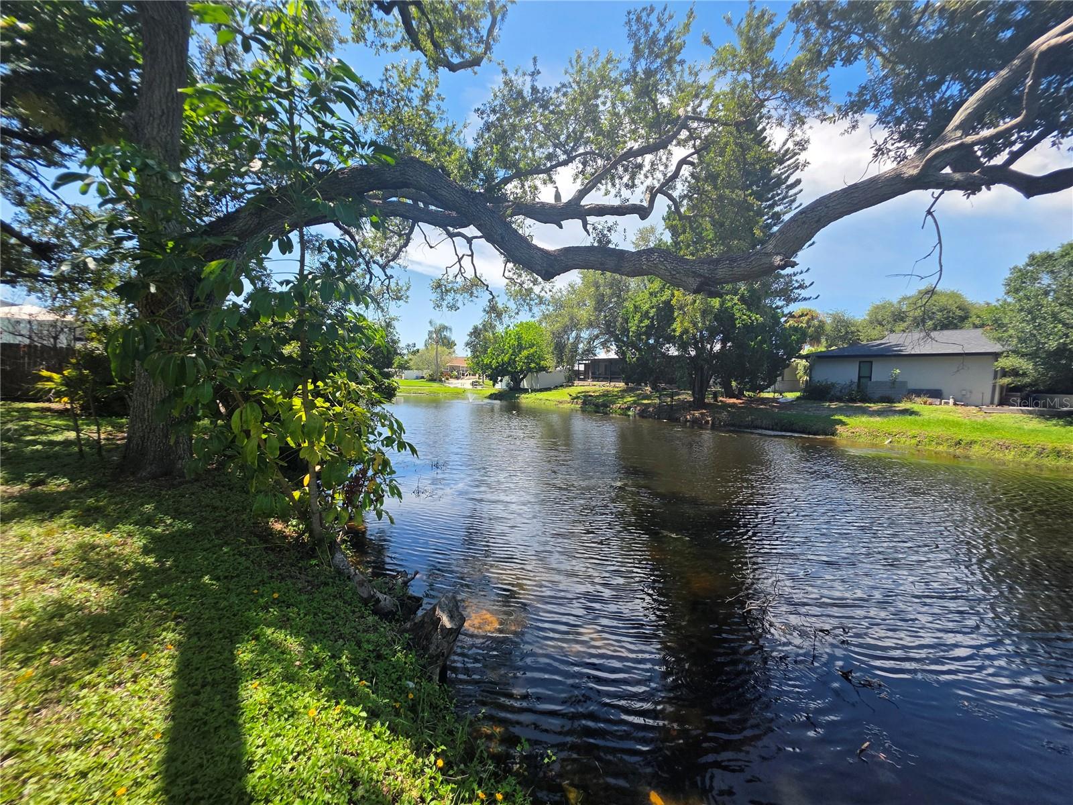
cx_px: 536
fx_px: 403
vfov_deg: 89.9
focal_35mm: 13
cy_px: 402
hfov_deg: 106.2
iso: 40
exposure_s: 1/1179
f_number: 1.9
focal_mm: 2.2
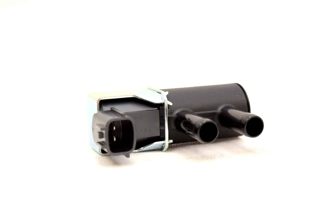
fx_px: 666
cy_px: 111
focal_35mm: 72
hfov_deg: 28.1
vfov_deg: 19.0
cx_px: 166
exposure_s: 1/125
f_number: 5.6
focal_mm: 48
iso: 400
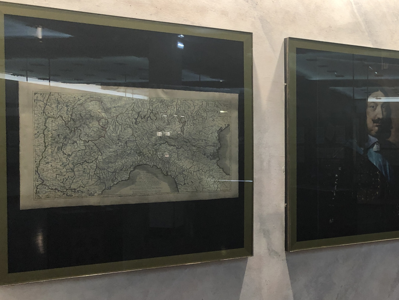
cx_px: 364
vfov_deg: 27.5
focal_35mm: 53
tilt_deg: -1.8
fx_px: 611
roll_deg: -1.4
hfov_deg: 34.1
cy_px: 175
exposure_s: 1/33
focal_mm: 3.99
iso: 40
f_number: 1.8
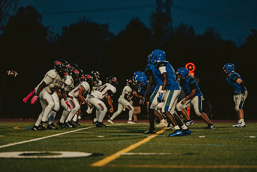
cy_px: 86
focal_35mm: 200
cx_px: 128
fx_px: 1428
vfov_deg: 6.9
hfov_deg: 10.3
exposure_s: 1/1250
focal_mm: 200
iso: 1600
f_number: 2.8
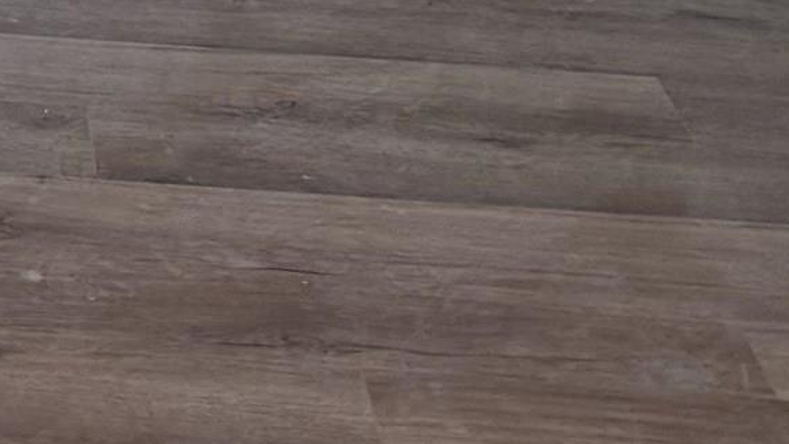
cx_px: -404
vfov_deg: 7.2
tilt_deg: -3.3
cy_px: -1124
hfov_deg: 14.3
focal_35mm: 140
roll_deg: -0.8
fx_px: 2929
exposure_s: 1/224
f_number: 1.78
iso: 125
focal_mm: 6.76
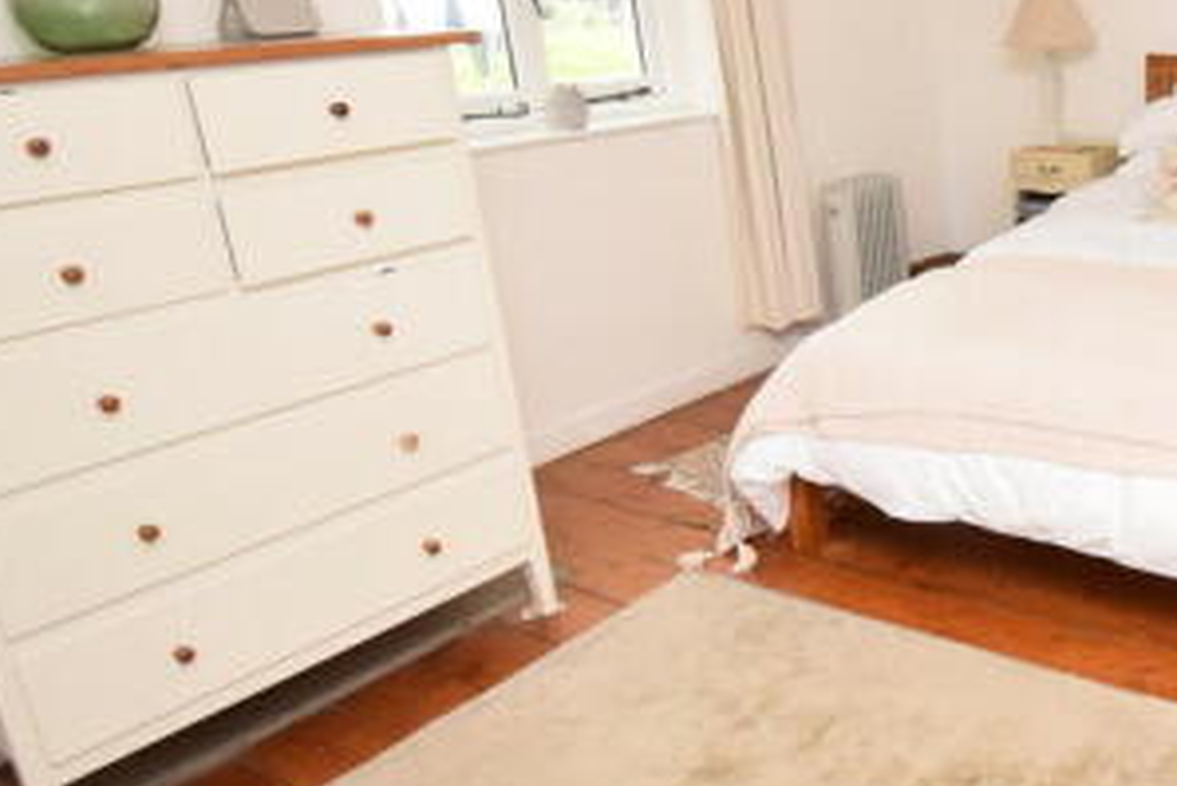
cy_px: 314
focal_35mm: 33
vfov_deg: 39.8
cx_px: 1080
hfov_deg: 50.1
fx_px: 1079
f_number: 5.6
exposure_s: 1/125
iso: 800
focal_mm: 10
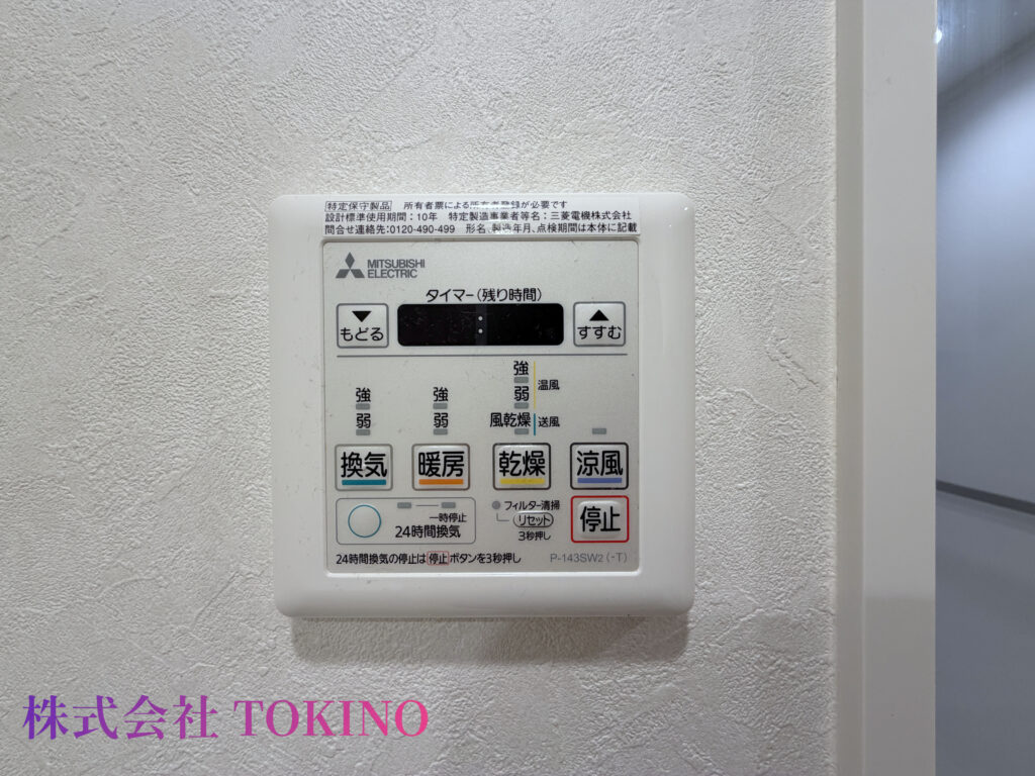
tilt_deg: +0.2
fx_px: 419
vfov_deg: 85.7
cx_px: 518
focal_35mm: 14
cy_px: 388
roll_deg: +2.2
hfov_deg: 102.1
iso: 125
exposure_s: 1/120
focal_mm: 2.22
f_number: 2.2
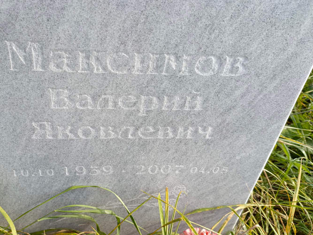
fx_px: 271
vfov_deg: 46.8
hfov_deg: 59.6
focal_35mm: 30
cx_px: 128
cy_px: 121
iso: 112
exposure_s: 1/419
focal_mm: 4.76
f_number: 1.69
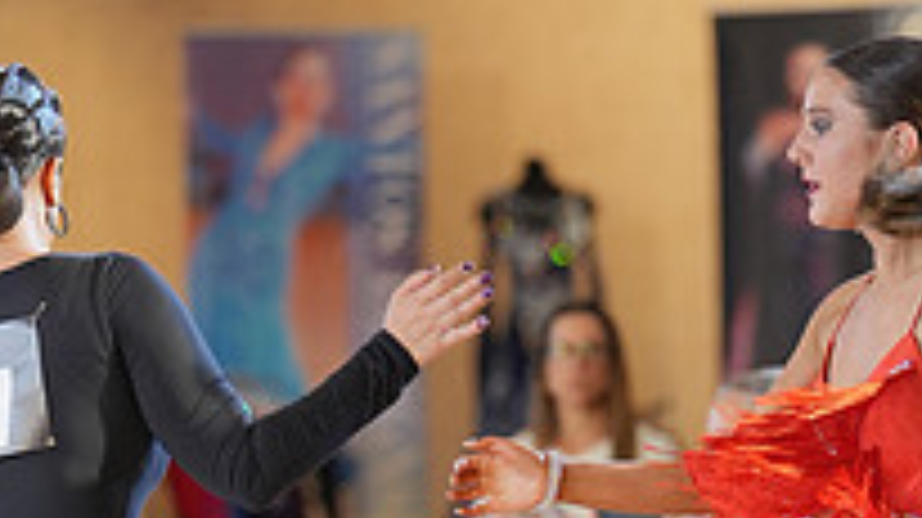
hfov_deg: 7.9
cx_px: 537
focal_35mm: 273
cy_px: 680
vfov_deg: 4.4
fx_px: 6670
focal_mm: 92
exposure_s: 1/500
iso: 1600
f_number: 2
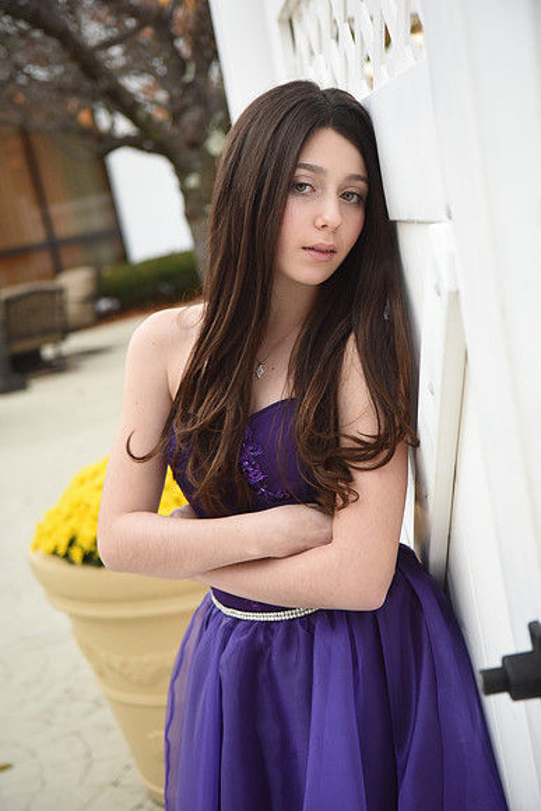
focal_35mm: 55
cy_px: 406
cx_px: 270
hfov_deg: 24.6
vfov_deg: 36.2
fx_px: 1239
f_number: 4
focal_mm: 55
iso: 2500
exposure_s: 1/400
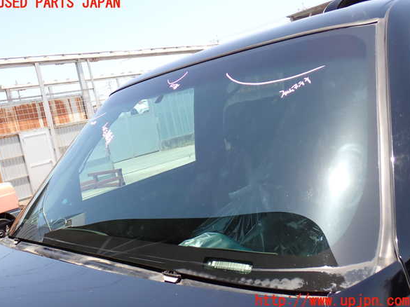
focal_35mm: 39
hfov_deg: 47.9
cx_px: 203
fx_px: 462
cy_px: 152
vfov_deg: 36.8
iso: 100
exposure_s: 1/320
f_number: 3.5
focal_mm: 6.83
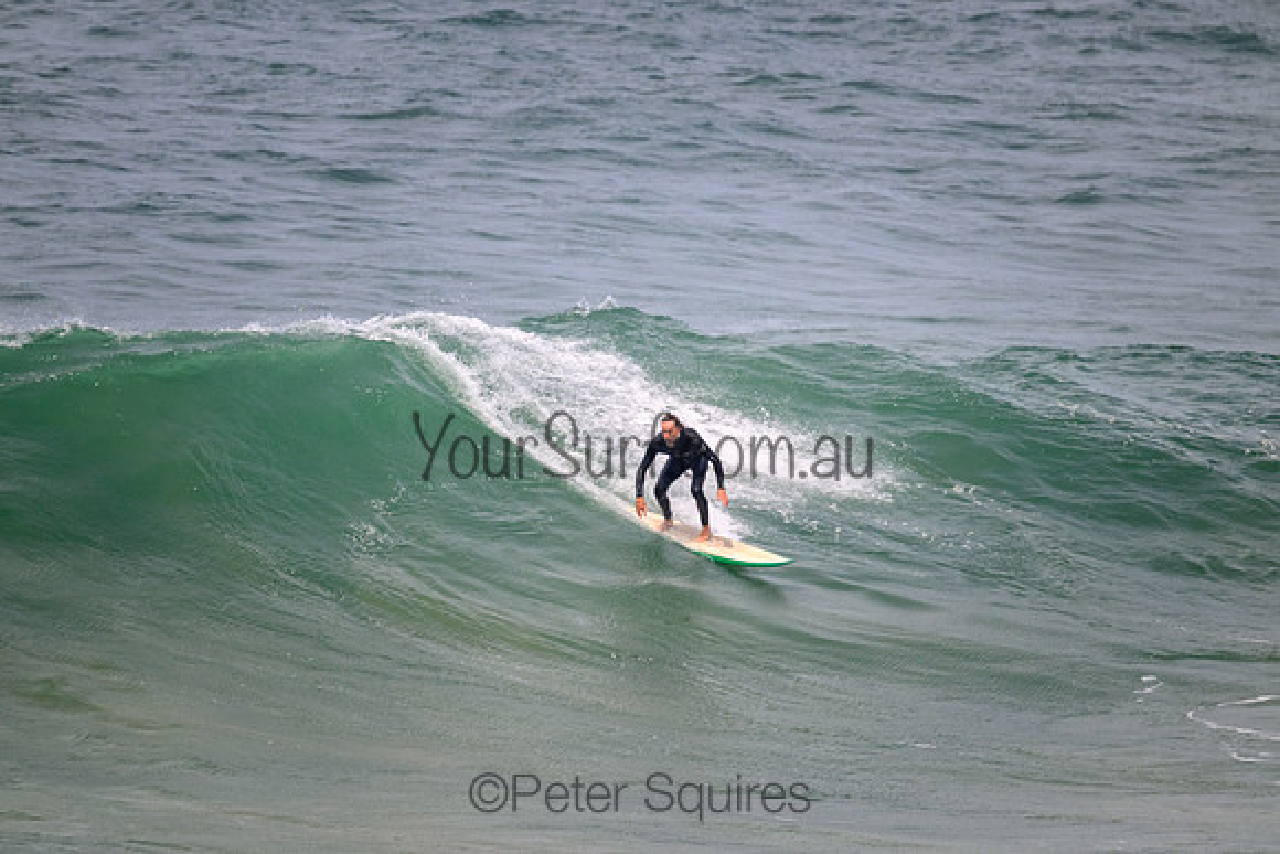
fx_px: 28450
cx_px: 640
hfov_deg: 2.6
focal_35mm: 800
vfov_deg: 1.7
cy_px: 427
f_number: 11
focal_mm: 800
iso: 1000
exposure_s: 1/2000
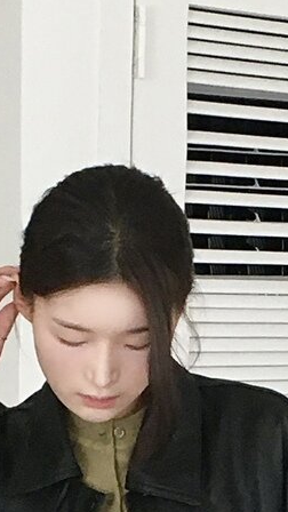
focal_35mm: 141
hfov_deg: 8.6
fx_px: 1914
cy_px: 791
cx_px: 113
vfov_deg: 14.2
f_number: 2.2
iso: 40
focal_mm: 4.15
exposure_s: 1/30
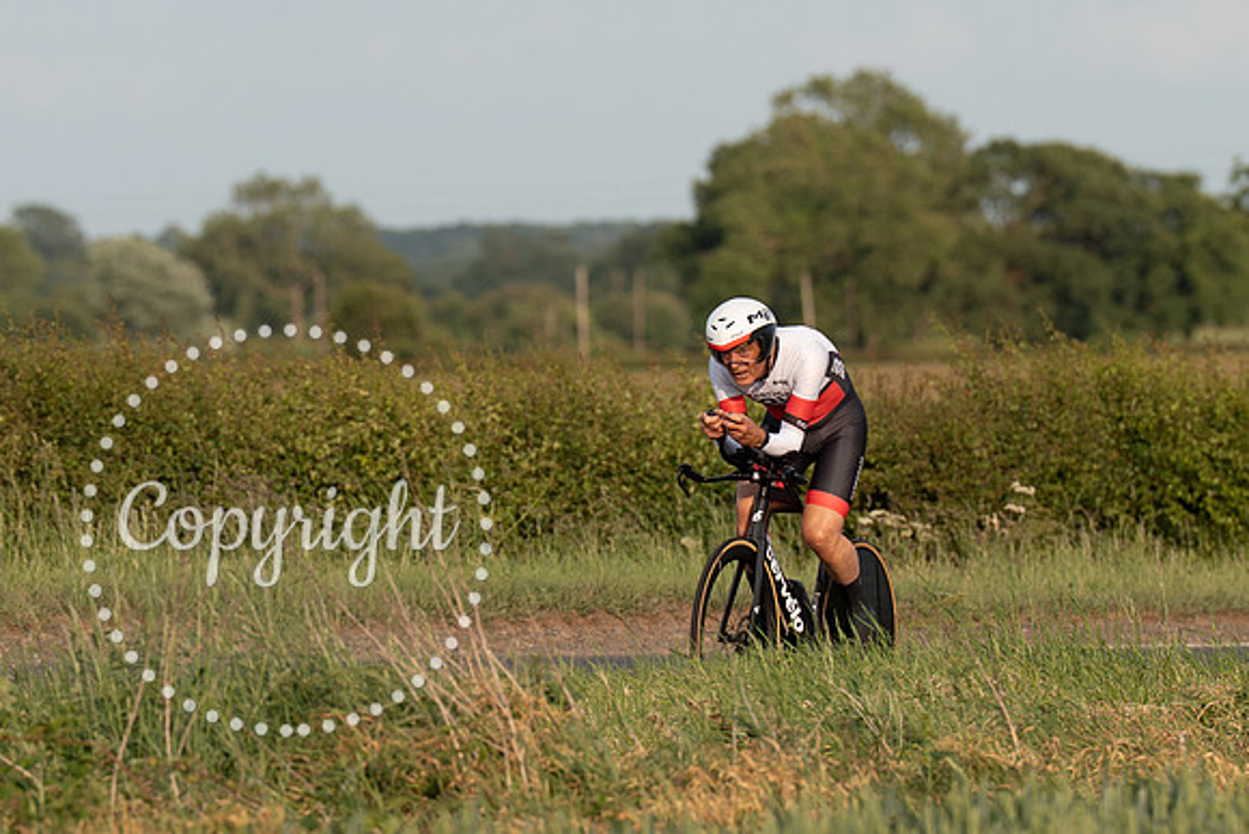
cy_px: 513
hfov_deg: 4.6
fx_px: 15652
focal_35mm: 451
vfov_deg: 3.0
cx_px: 759
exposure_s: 1/1000
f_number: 4
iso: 160
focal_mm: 194
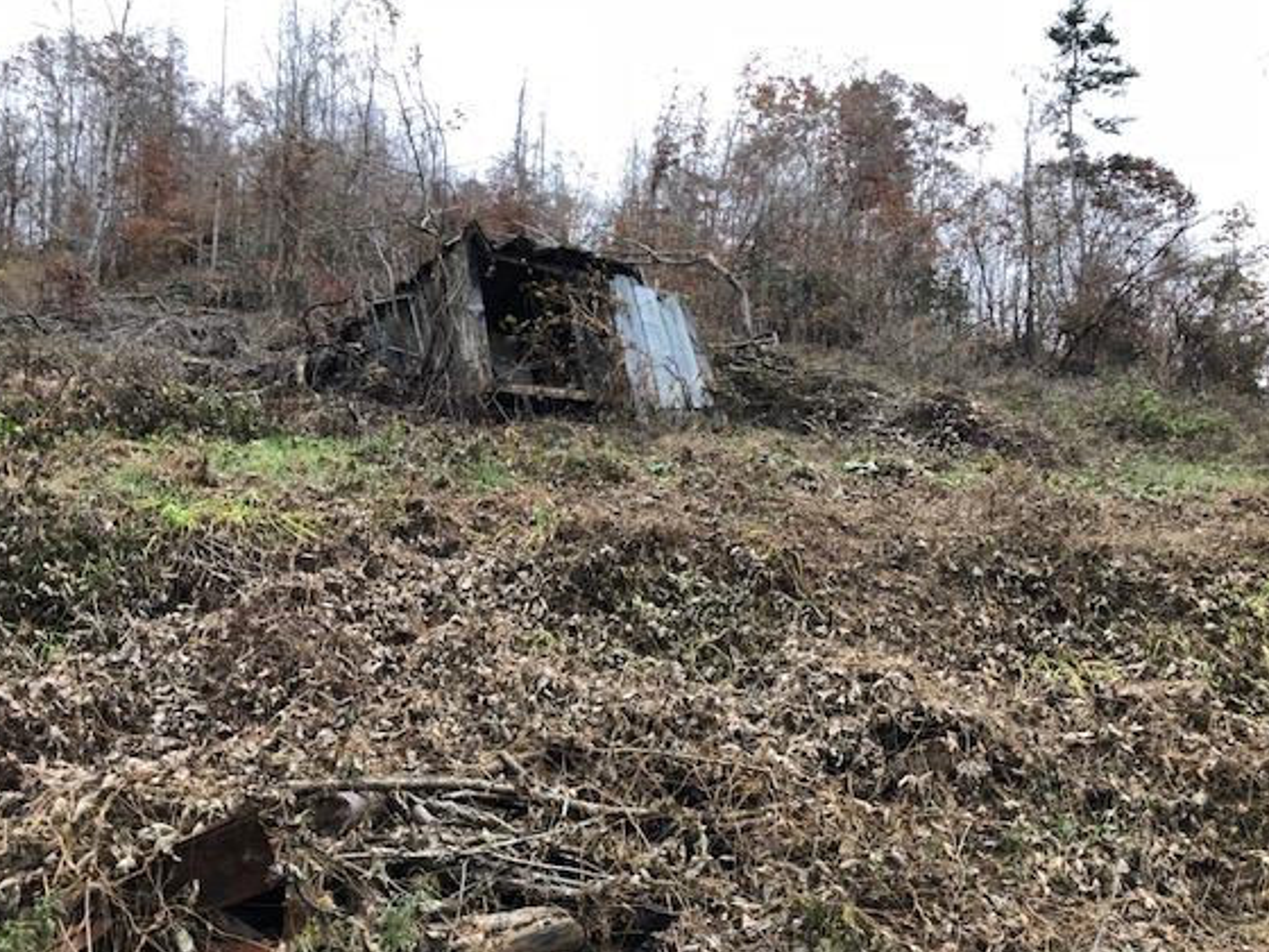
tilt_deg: +2.2
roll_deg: +0.3
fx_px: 1173
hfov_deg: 56.8
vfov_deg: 44.1
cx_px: 587
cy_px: 535
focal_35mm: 32
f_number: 1.8
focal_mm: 4
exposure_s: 1/30
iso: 25
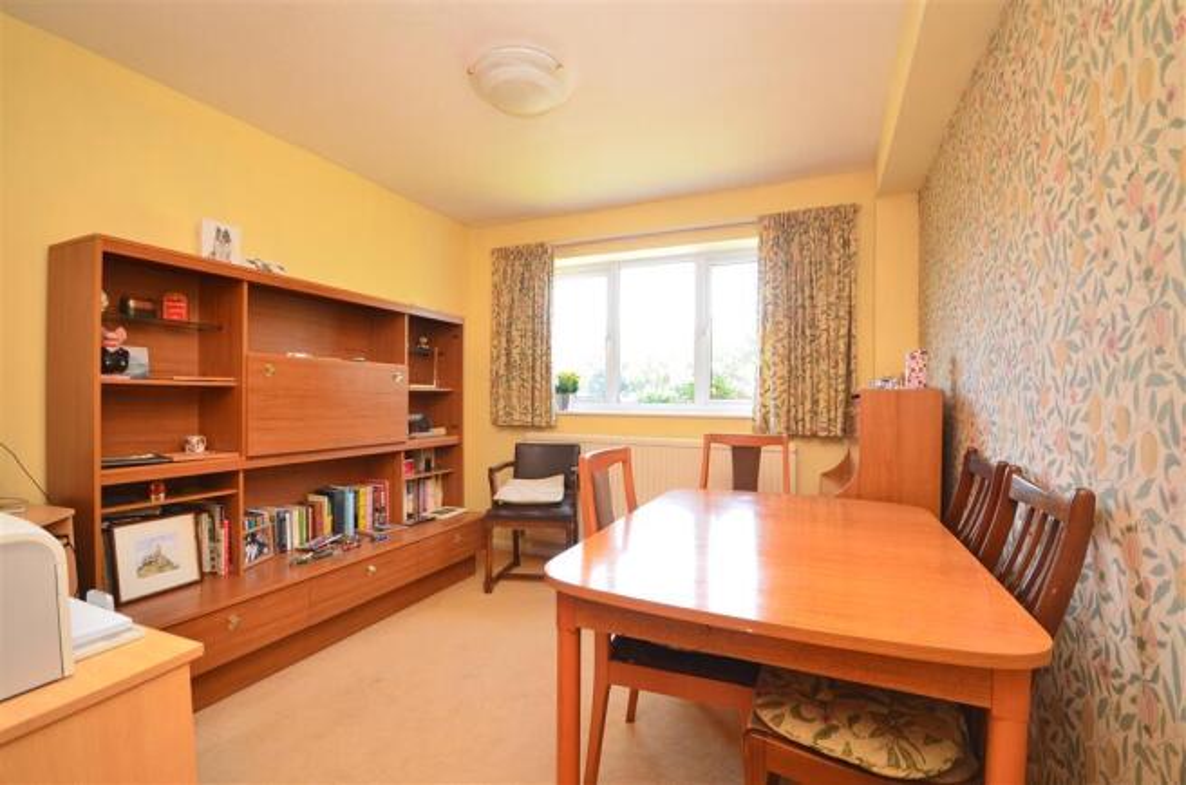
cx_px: 593
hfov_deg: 100.5
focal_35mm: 15
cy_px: 392
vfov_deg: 77.0
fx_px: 493
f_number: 5
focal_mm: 10
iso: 200
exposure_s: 1/15
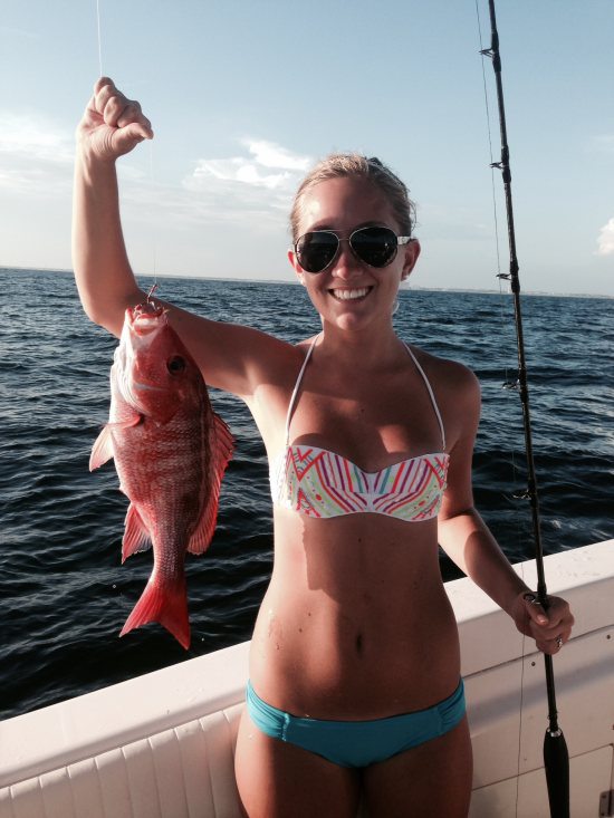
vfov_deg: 55.3
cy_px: 409
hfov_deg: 43.0
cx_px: 307
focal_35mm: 33
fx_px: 780
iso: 50
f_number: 2.4
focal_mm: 4.12
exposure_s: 1/723
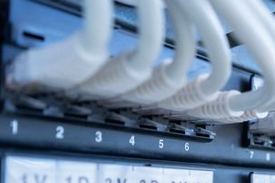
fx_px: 458
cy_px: 166
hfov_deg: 31.3
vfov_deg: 22.1
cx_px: 264
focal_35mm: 60
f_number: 5.6
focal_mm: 31
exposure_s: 1/5
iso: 100
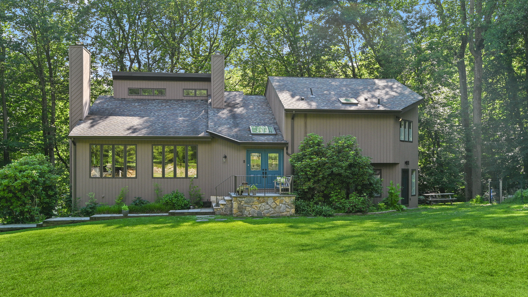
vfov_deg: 34.5
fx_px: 476
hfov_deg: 58.0
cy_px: 176
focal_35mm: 34
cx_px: 265
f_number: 8
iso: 400
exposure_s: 1/40
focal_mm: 32
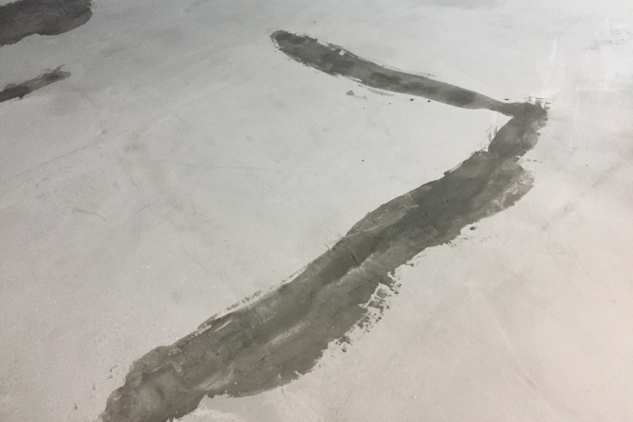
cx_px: 308
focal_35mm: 31
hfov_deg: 60.3
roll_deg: +5.2
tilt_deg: -40.5
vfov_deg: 42.3
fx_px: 545
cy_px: 195
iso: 200
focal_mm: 4.15
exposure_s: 1/30
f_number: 2.2
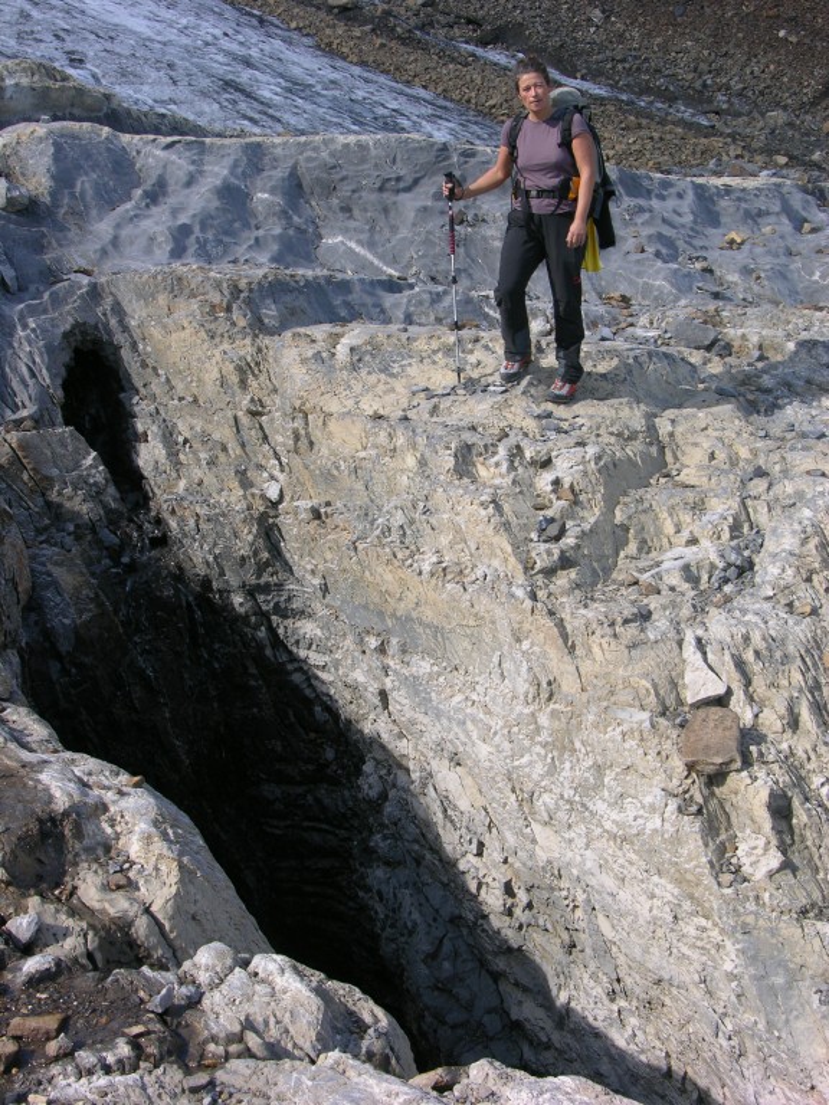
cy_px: 552
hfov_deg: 29.1
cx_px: 414
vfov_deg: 38.2
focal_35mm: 50
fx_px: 1597
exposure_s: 1/148
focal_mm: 12.7
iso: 50
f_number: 6
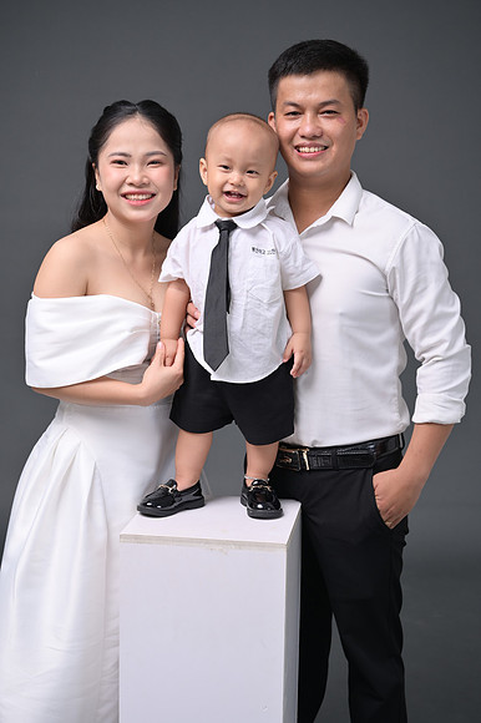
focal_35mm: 55
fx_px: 1104
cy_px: 362
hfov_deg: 24.6
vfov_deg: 36.3
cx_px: 240
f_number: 4.5
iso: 160
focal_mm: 55
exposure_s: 1/125
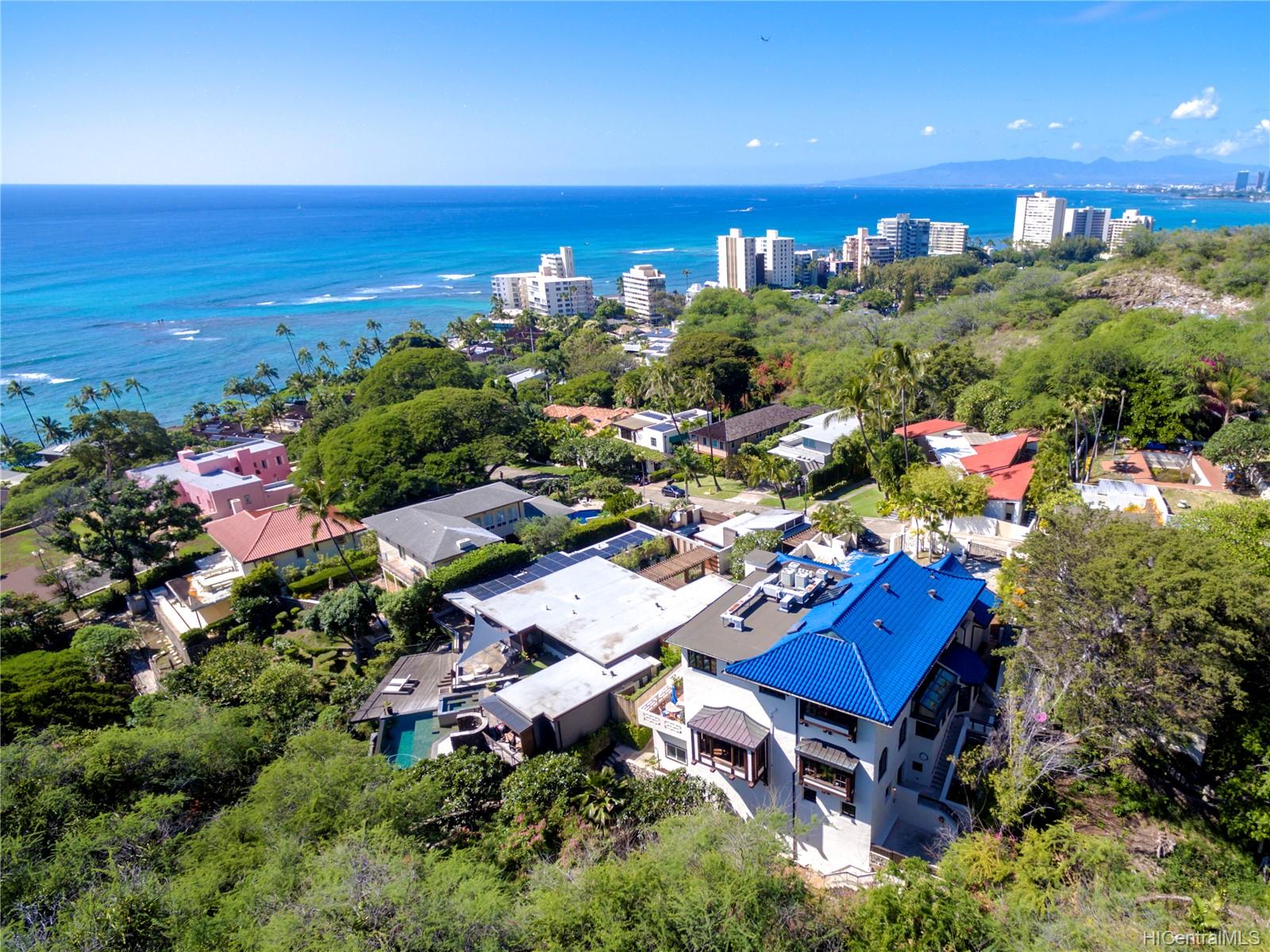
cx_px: 635
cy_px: 476
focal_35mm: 20
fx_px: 734
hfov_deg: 81.8
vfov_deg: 65.9
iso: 100
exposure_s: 1/500
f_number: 2.8
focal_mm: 3.61
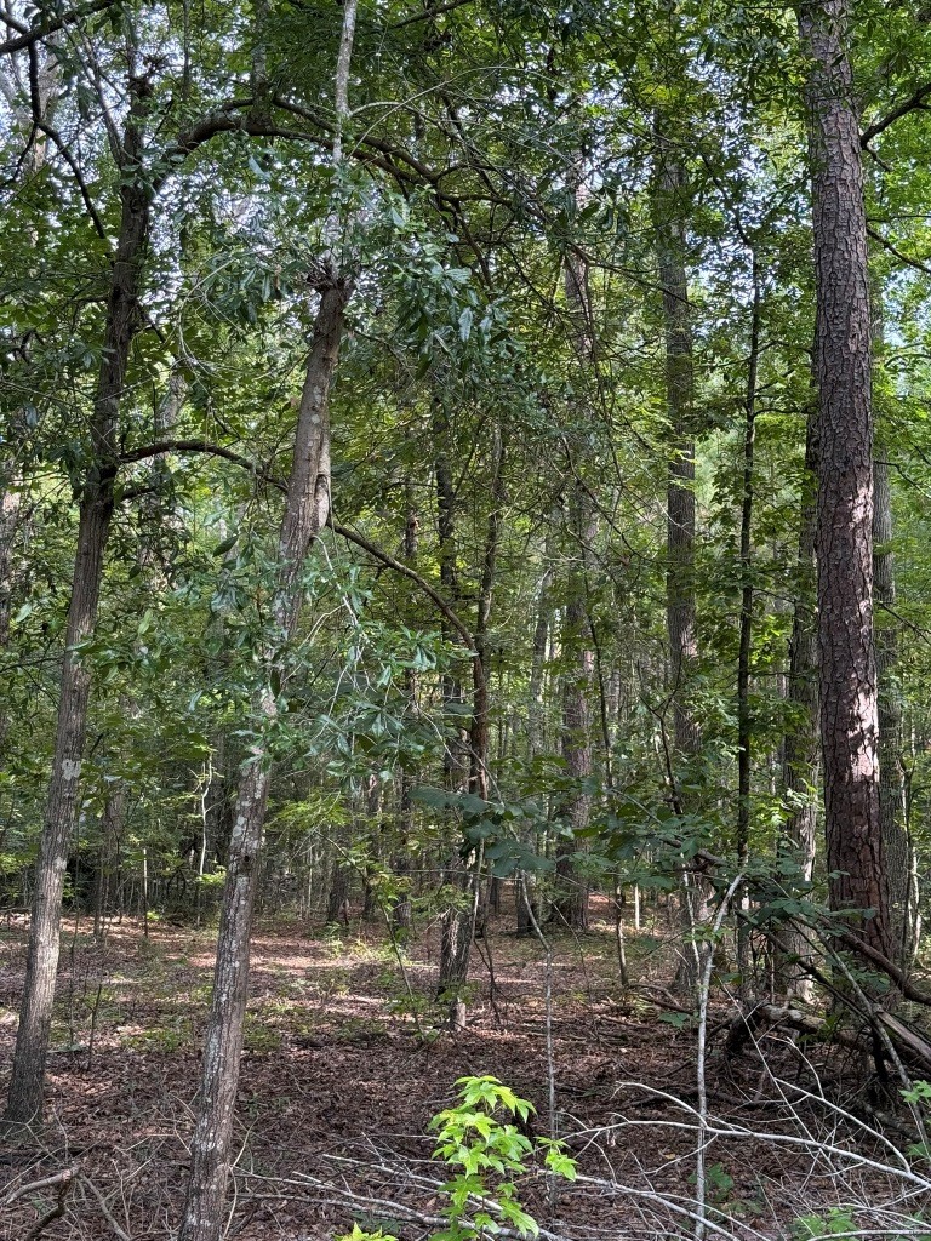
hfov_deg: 30.3
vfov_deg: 39.7
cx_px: 466
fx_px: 1721
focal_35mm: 48
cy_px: 620
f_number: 1.78
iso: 100
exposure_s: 1/242
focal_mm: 6.76
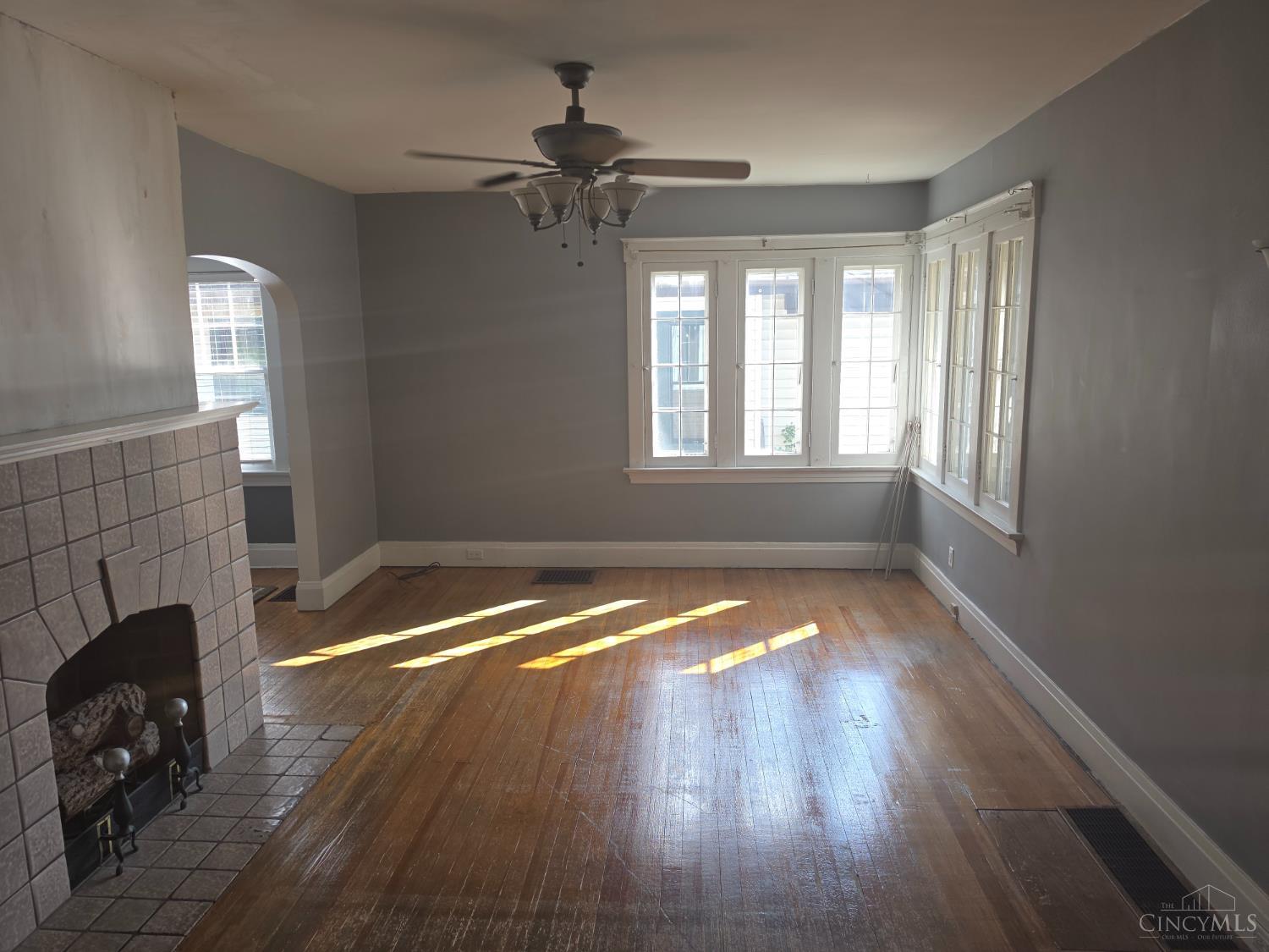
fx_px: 843
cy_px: 476
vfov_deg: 58.9
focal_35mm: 23
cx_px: 634
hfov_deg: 73.9
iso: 12
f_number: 1.4
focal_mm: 6.5
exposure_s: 1/60
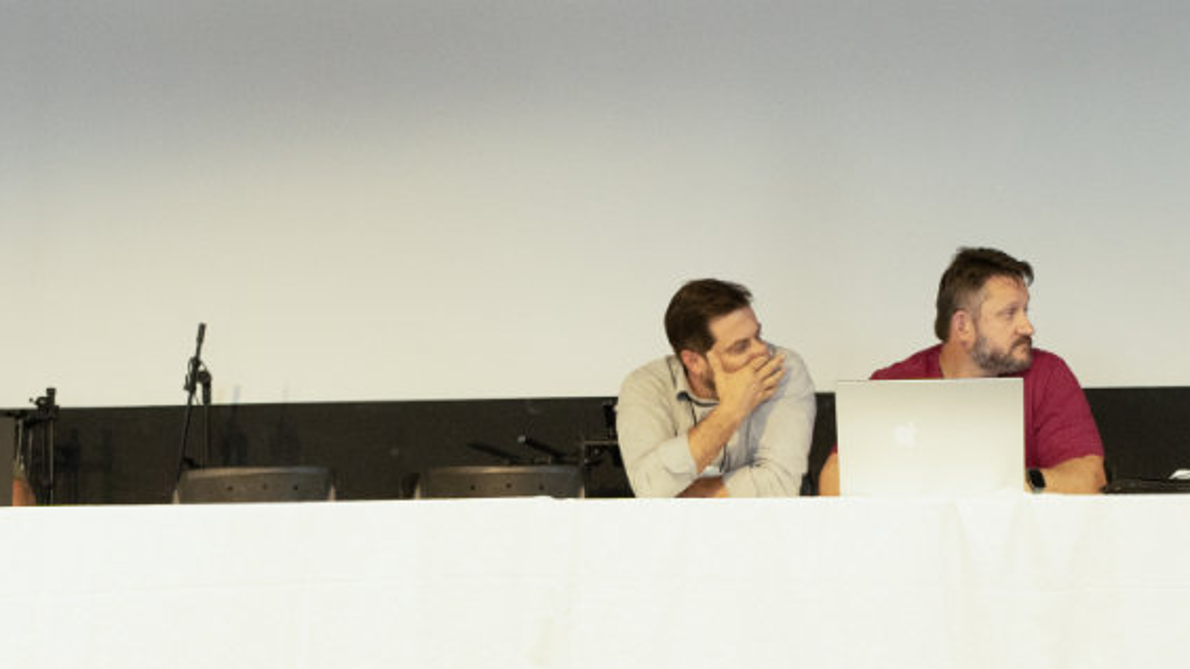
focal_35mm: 78
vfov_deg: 15.2
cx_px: 601
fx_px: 2461
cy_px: 642
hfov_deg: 27.2
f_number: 3.5
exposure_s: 1/80
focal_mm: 35
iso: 5000
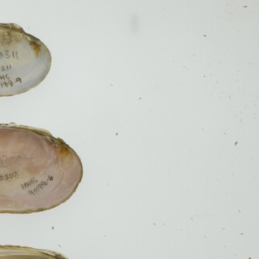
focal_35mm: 186
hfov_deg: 9.1
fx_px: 1574
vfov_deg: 9.3
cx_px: -179
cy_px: 276
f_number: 32
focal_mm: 60
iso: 100
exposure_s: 1/10
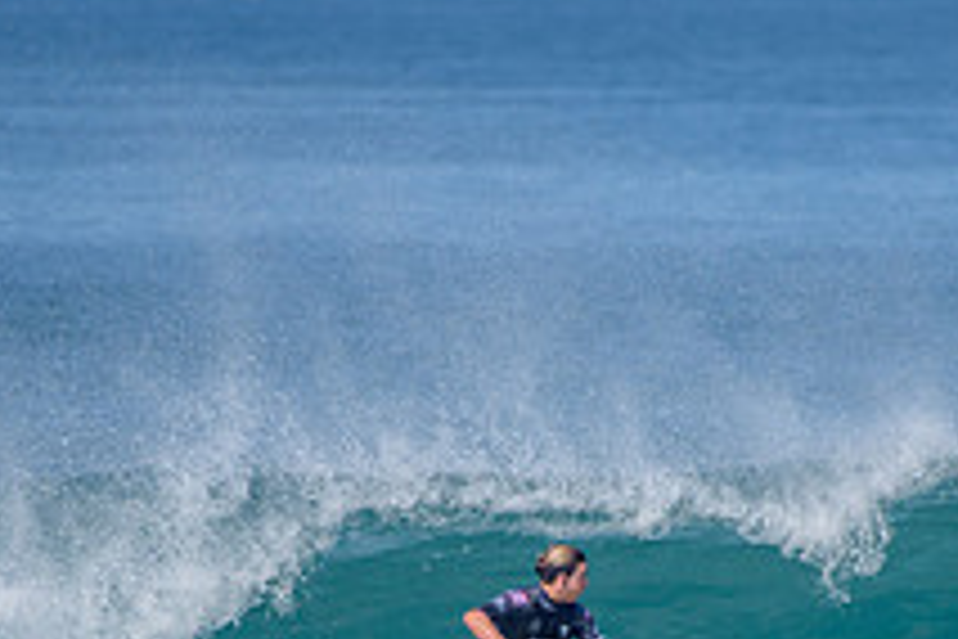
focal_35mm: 1363
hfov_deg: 1.5
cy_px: 758
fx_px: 36268
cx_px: 598
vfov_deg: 1.0
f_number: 5.6
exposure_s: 1/2000
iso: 160
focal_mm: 500
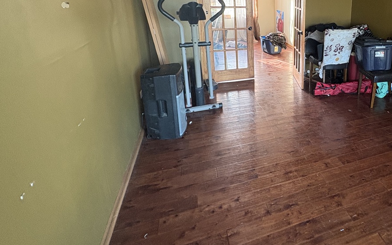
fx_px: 256
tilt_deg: -12.8
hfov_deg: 69.4
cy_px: 54
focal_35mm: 24
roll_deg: +0.0
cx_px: 298
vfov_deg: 48.5
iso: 200
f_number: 2.2
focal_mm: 2.22
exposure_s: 1/65
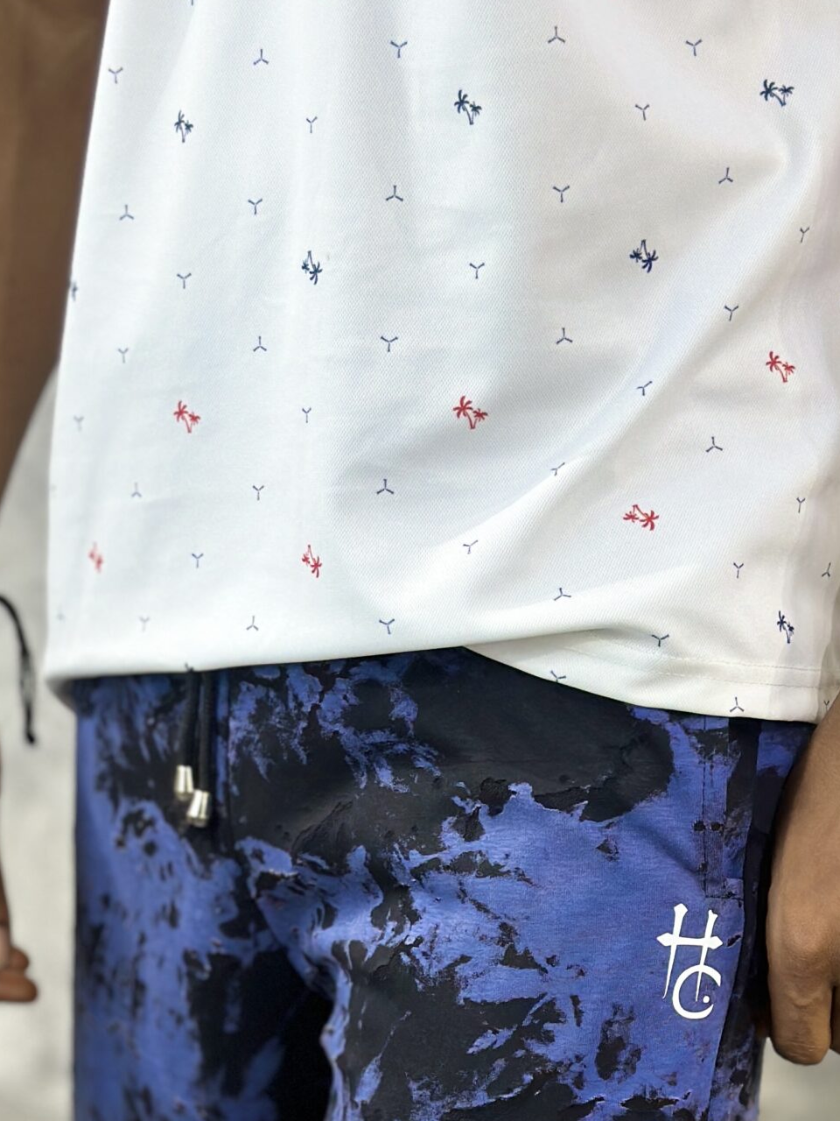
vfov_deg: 20.2
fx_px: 3106
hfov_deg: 15.4
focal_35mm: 96
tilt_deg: -17.8
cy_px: 890
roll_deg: -2.0
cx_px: 388
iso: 125
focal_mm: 6.86
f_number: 1.78
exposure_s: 1/180
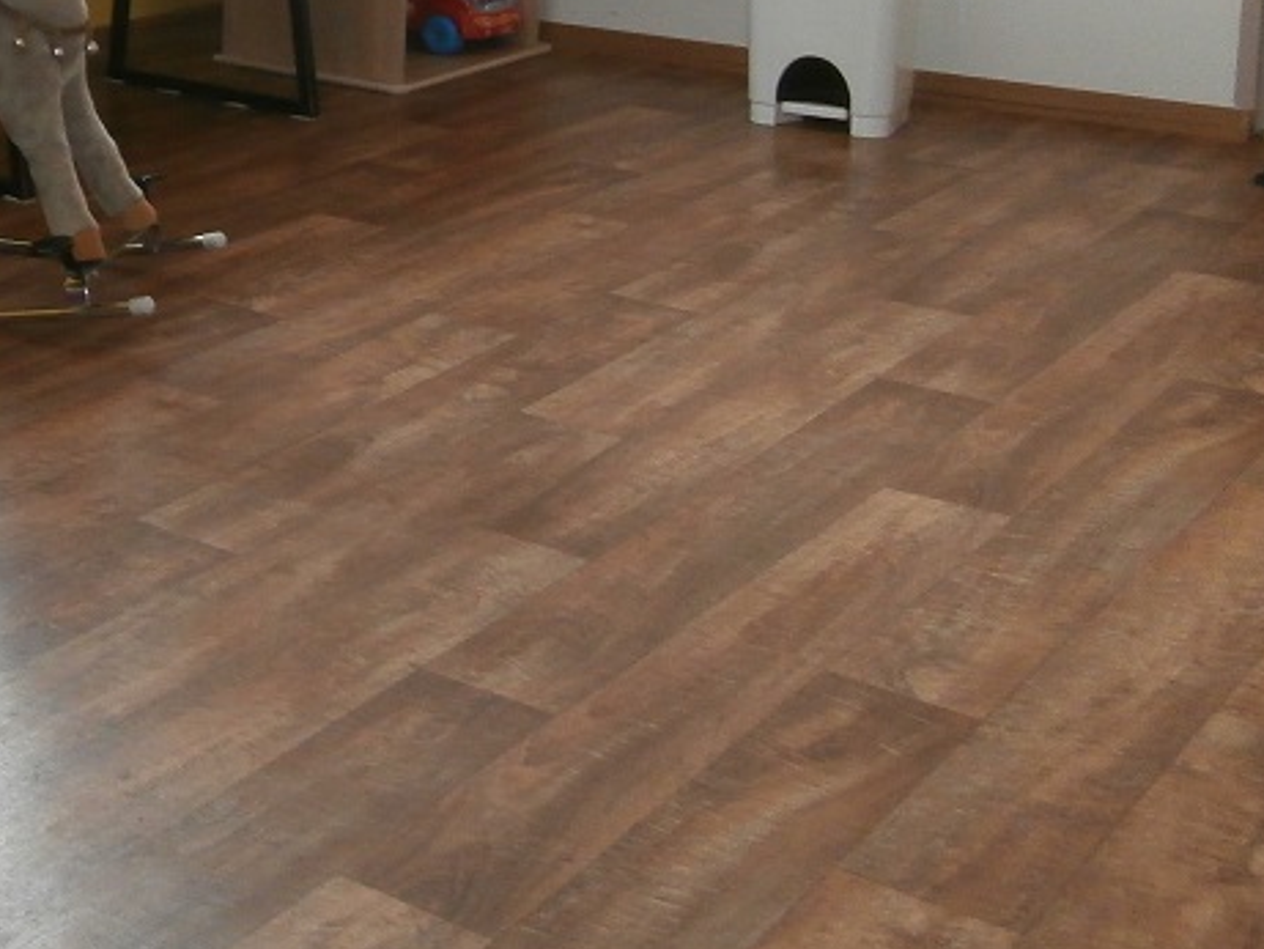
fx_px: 2191
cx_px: -184
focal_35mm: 60
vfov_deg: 23.1
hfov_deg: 28.7
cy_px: -77
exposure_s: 1/30
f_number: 3
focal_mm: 4.2
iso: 200
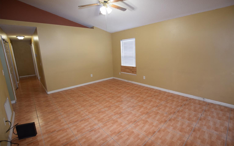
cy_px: 73
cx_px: 122
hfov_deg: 97.8
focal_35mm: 16
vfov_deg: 71.3
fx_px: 102
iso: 800
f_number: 4
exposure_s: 1/60
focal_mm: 10
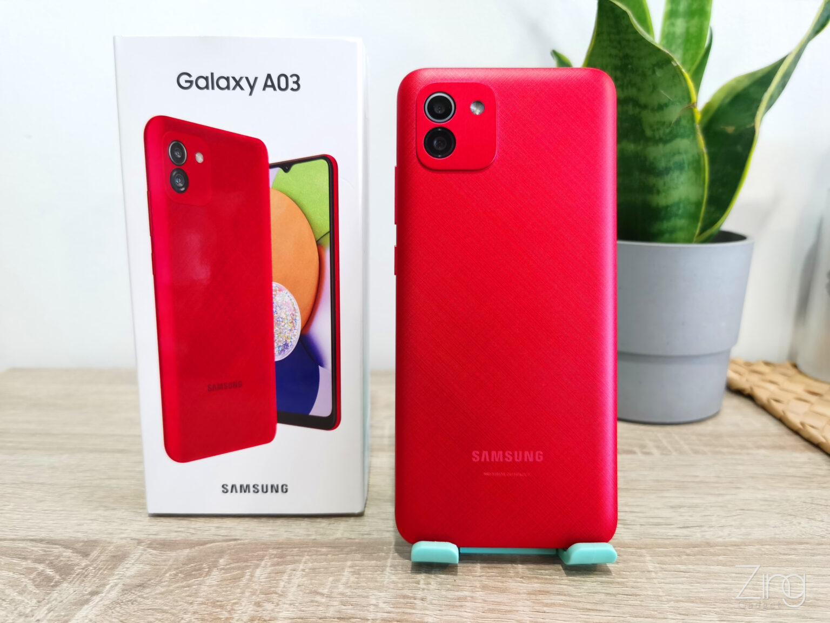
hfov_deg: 65.3
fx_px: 647
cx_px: 415
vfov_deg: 51.4
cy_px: 312
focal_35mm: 27
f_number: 1.6
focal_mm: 5.56
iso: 320
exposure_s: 1/33.3
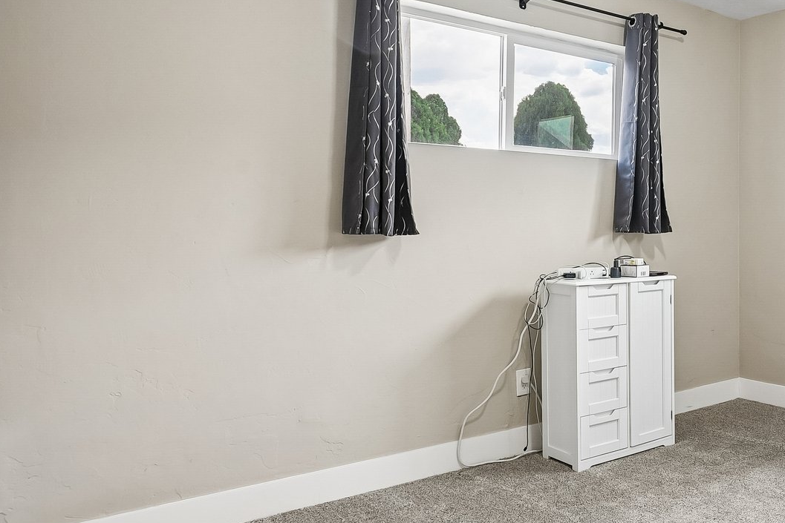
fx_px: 676
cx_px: 742
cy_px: 218
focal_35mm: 31
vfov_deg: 42.2
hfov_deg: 51.3
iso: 400
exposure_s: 1/40
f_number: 8
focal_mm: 16
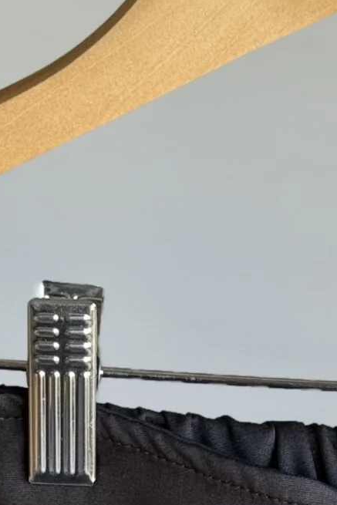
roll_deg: +0.3
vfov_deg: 10.2
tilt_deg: -25.3
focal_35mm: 195
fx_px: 2736
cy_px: 726
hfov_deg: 7.0
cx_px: 338
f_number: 1.78
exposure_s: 1/121
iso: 64
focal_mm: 6.76
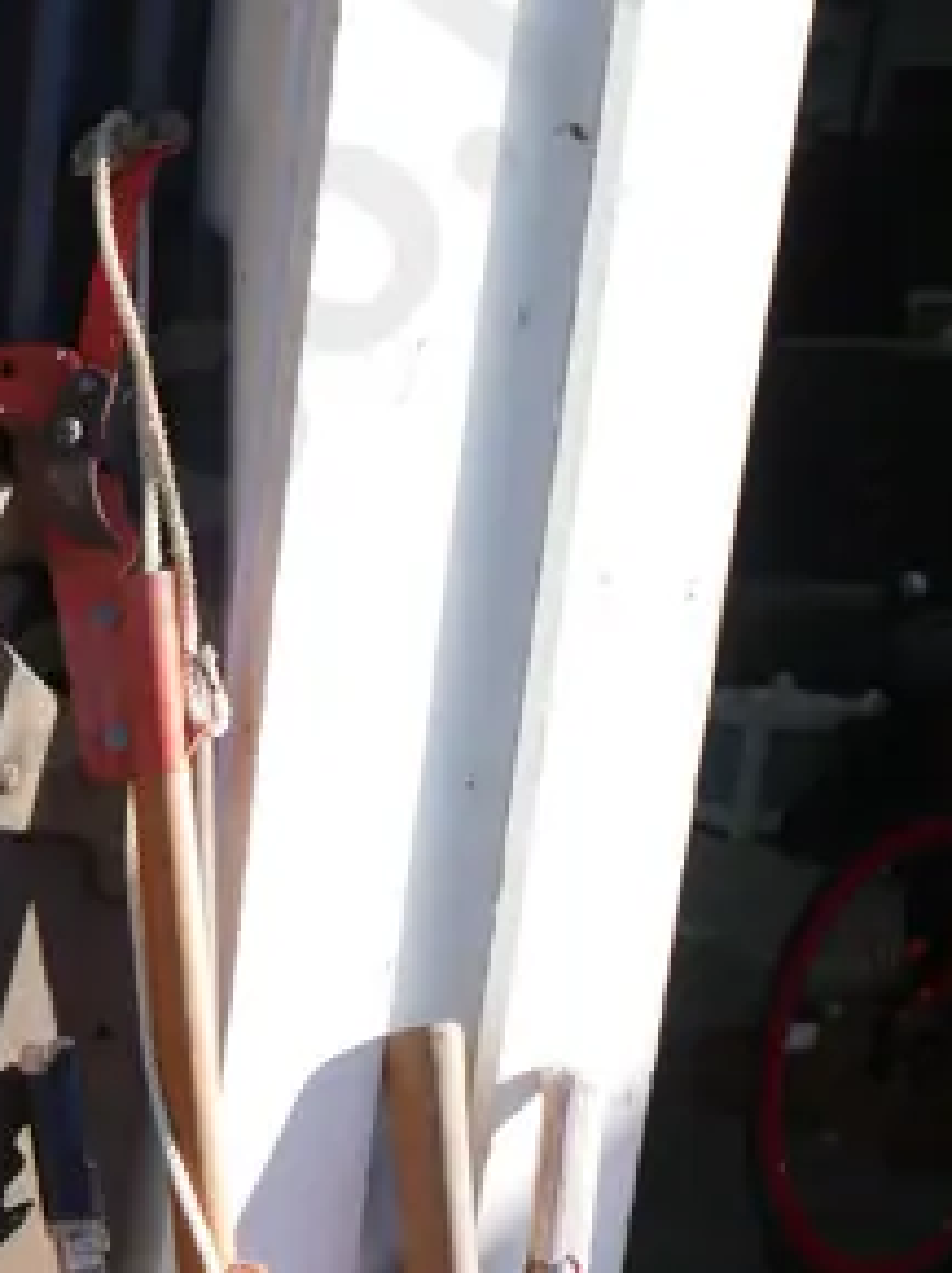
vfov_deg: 18.7
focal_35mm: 99
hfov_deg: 13.7
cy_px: 1545
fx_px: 3636
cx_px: -643
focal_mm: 14
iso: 200
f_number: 5.6
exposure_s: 1/320
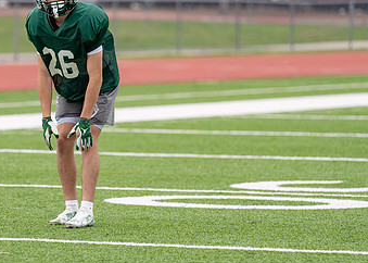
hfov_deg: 6.5
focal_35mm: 311
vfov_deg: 4.6
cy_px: 85
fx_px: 3250
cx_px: 59
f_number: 2.8
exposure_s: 1/2500
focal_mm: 170
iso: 200
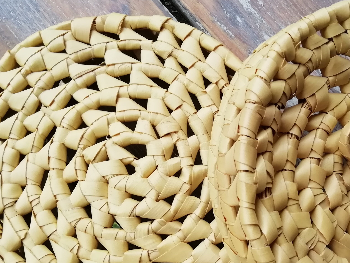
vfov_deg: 33.3
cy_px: 173
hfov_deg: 42.8
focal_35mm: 43
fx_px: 435
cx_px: 251
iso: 50
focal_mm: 3.21
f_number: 2.2
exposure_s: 1/212
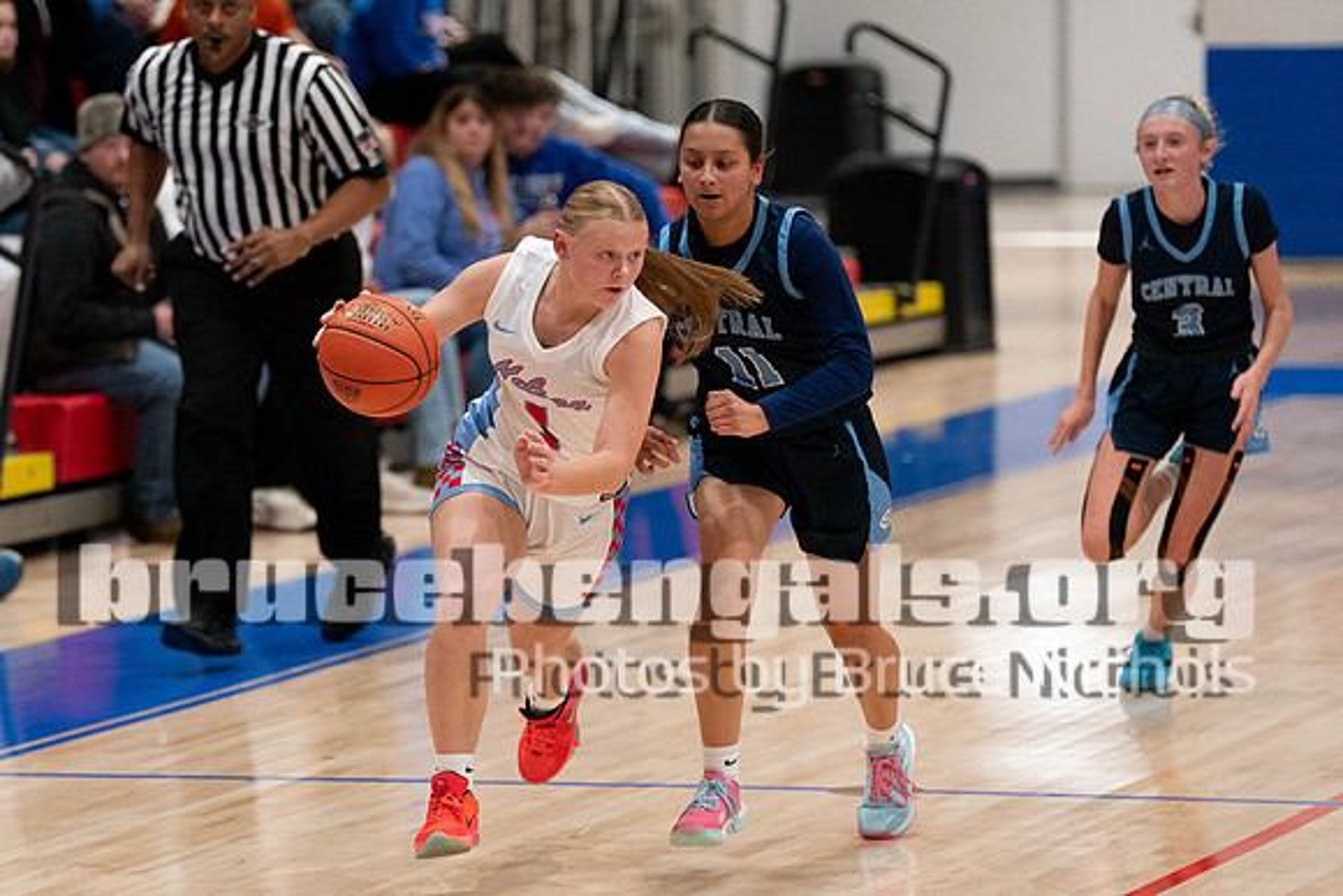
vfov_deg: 6.0
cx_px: 554
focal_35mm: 229
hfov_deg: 9.0
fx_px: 8534
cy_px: 465
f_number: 2.8
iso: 4000
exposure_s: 1/1000
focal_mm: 154
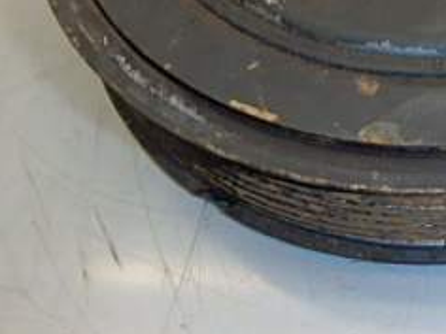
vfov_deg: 24.8
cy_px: 25
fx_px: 734
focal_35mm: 57
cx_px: 421
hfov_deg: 31.8
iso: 125
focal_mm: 3.7
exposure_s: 1/30
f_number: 6
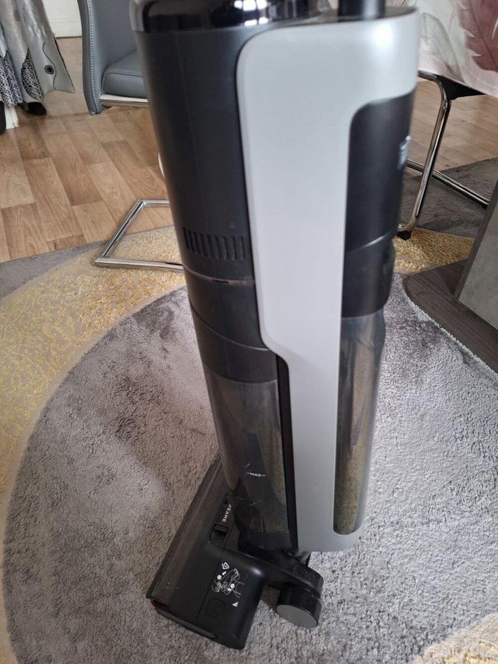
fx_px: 441
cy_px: 332
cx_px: 249
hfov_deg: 58.9
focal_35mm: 23
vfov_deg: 73.9
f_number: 1.8
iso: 320
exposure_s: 1/25
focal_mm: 5.54
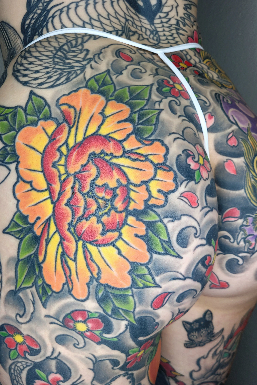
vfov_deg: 65.5
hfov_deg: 46.4
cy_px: 193
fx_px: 300
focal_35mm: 28
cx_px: 120
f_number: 1.8
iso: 64
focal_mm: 5.4
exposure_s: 1/120
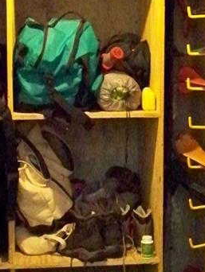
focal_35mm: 92
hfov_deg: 16.1
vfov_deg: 21.2
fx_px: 726
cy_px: 92
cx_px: 120
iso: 3200
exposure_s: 1/30
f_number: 2.8
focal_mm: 7.6
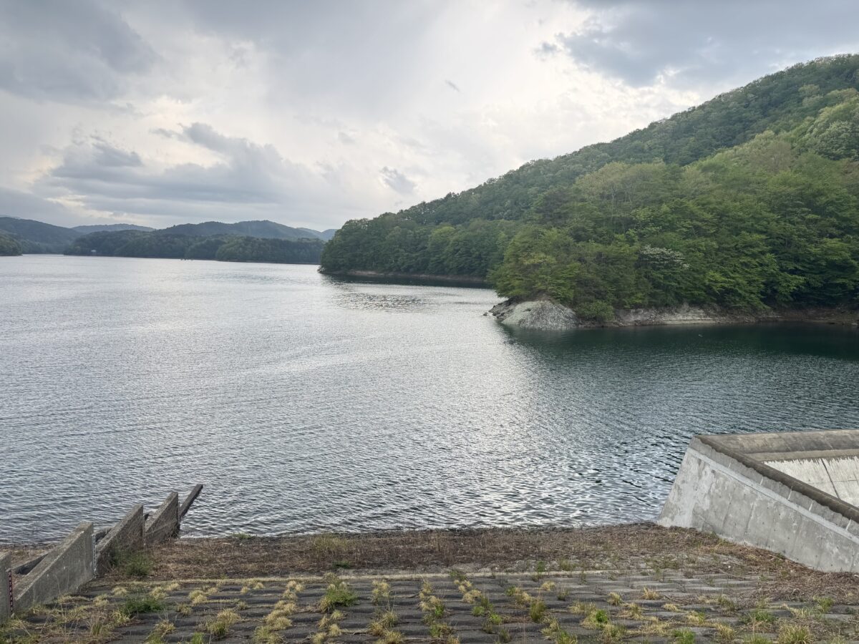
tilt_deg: -6.6
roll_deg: -1.2
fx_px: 596
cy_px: 322
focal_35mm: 24
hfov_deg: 71.6
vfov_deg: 56.8
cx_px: 430
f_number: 1.78
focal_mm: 6.76
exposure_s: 1/412
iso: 80
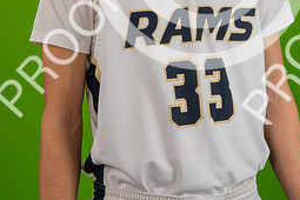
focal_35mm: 117
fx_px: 975
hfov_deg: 17.5
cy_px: -39
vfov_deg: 11.5
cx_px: 178
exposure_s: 1/60
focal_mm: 42
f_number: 20
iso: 800
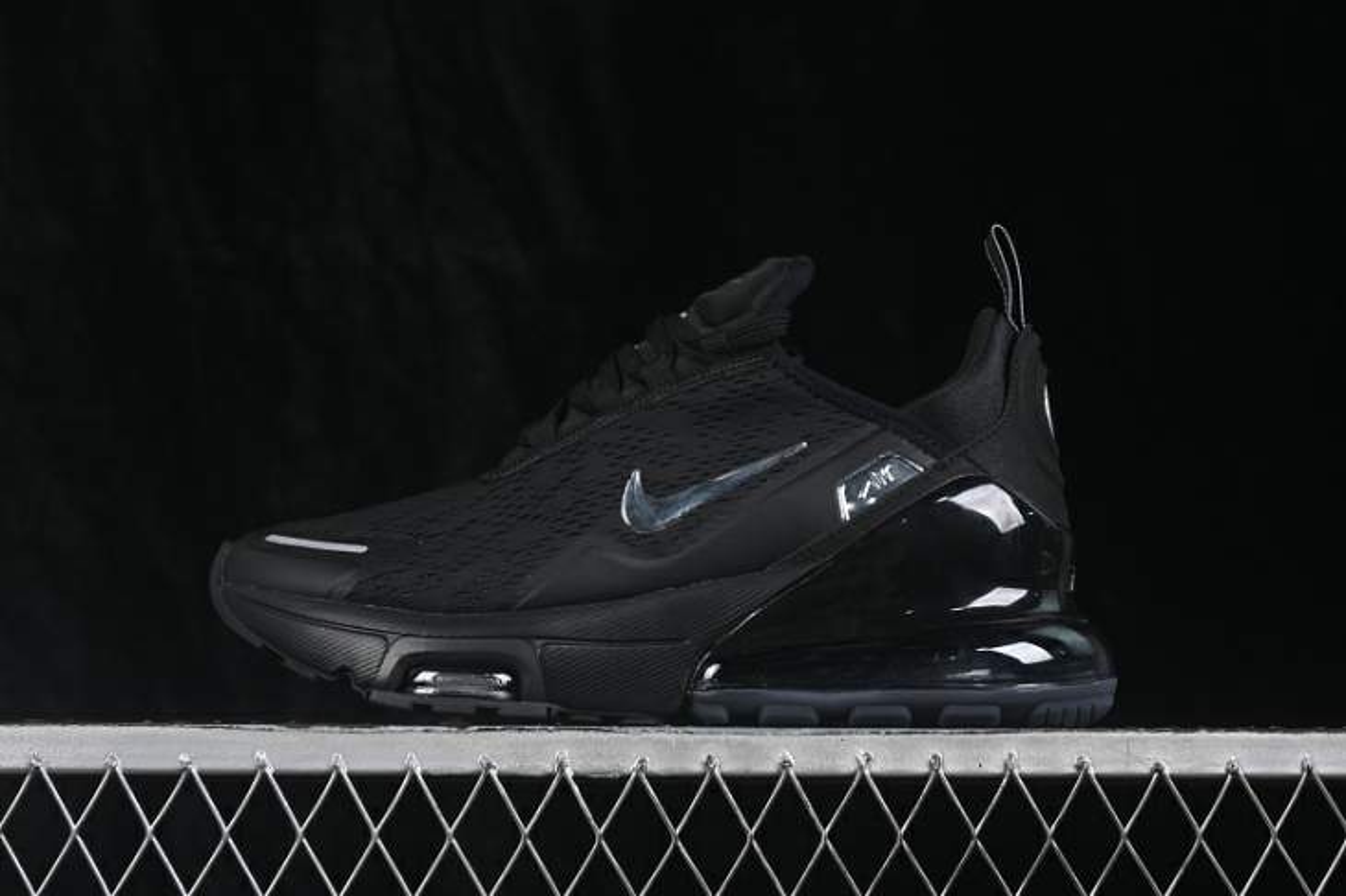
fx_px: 2803
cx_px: 673
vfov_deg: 18.2
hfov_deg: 27.0
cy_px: 448
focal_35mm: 75
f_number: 6.3
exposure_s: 1/50
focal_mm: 50
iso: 160
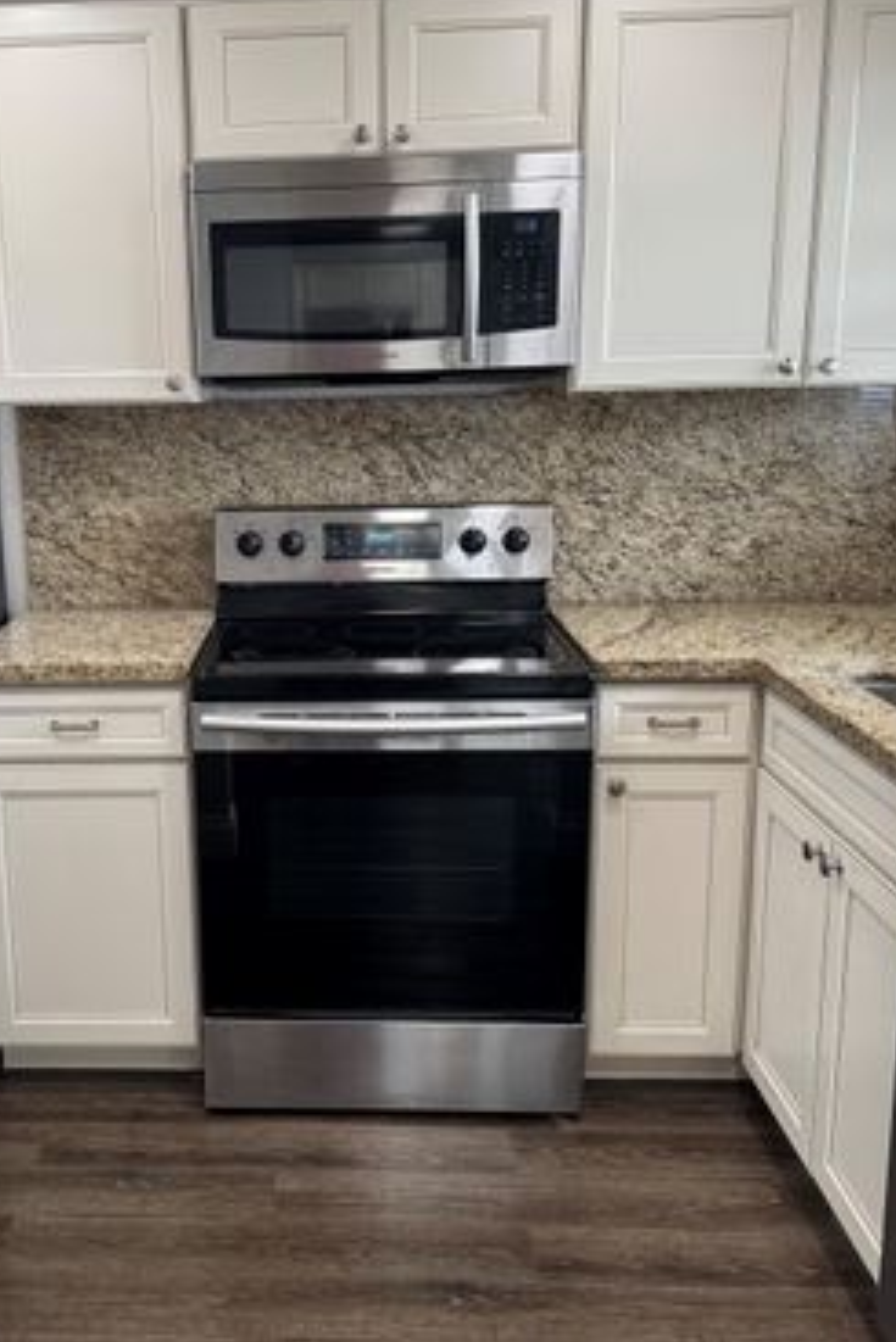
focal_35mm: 34
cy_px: 664
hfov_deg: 38.3
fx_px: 1268
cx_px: 271
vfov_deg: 55.8
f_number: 1.78
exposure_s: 1/120
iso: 160
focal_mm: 6.76
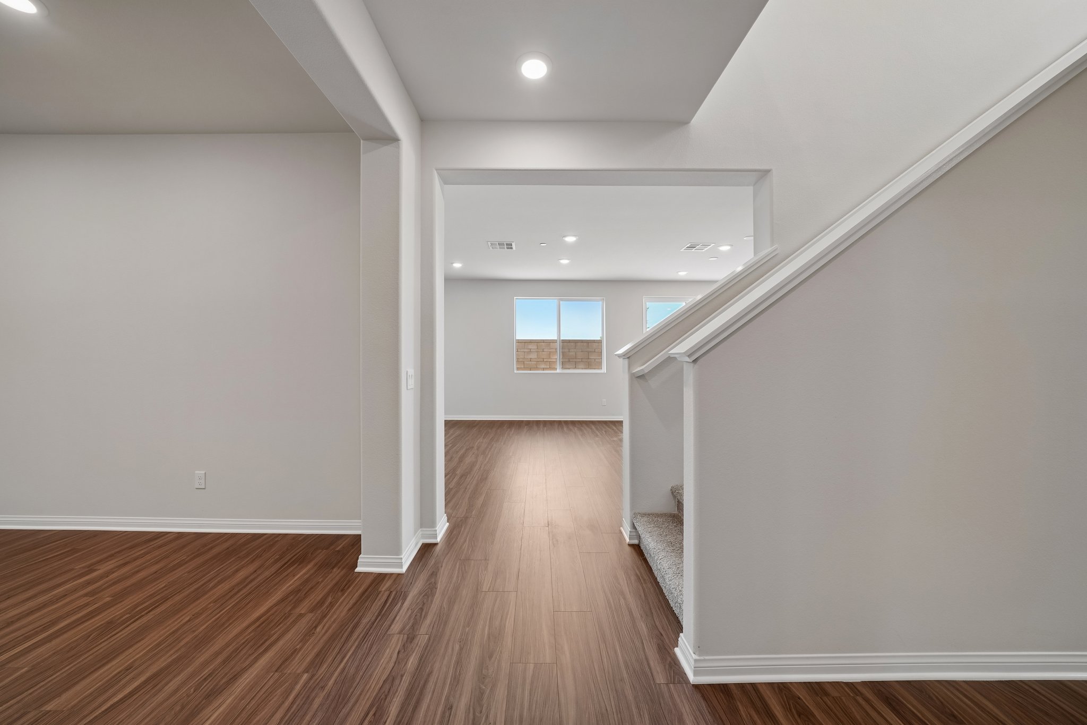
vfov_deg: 90.0
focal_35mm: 12
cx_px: 544
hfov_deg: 112.6
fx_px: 362
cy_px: 362
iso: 400
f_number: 8
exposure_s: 1/30
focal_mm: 12
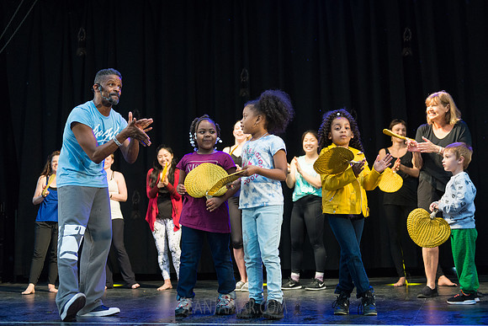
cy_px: 163
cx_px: 244
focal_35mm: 46
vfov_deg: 29.5
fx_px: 618
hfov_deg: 43.1
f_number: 2.8
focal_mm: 44
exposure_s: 1/1250
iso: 1600
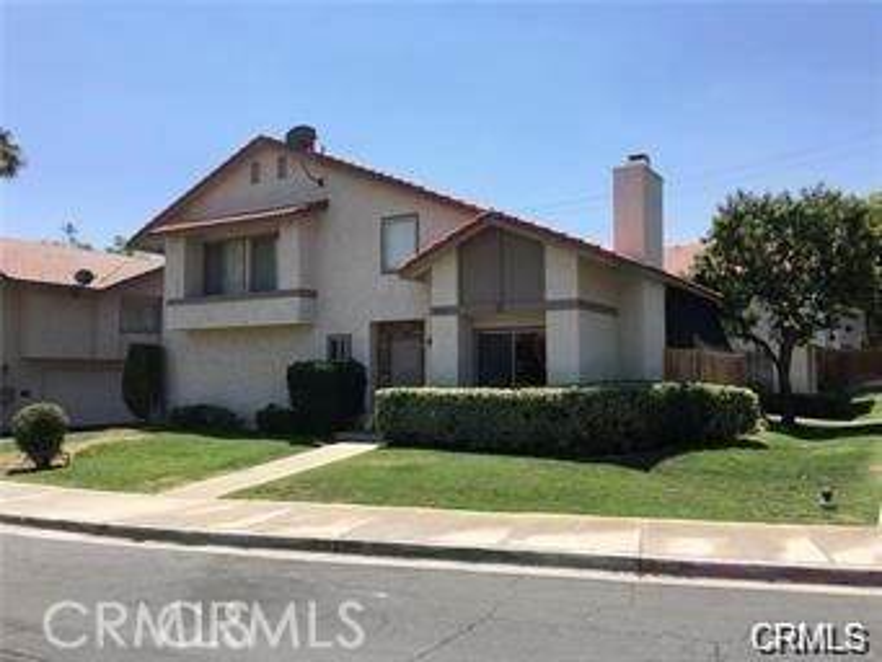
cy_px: 331
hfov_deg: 61.6
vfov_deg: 48.3
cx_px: 441
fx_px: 739
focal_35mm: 29
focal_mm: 4.15
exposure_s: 1/1202
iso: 25
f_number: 2.2
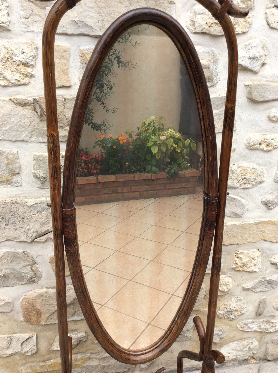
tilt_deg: -17.7
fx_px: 344
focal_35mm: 32
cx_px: 139
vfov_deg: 56.9
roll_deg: -2.1
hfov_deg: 44.1
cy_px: 186
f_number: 2.4
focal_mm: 3.3
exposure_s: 1/290
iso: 32
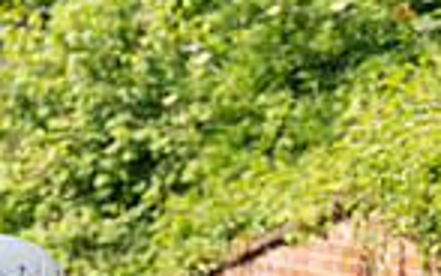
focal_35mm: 228
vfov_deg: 5.7
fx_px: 2741
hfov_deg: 9.1
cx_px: 15
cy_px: 465
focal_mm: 73
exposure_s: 1/640
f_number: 5.6
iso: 200
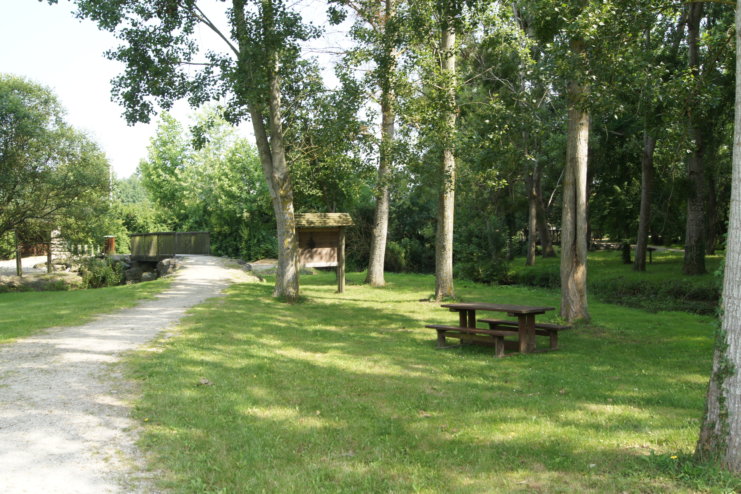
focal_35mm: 33
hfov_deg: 57.2
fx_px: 679
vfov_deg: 40.0
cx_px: 370
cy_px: 247
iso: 200
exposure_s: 1/80
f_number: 9
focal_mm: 22
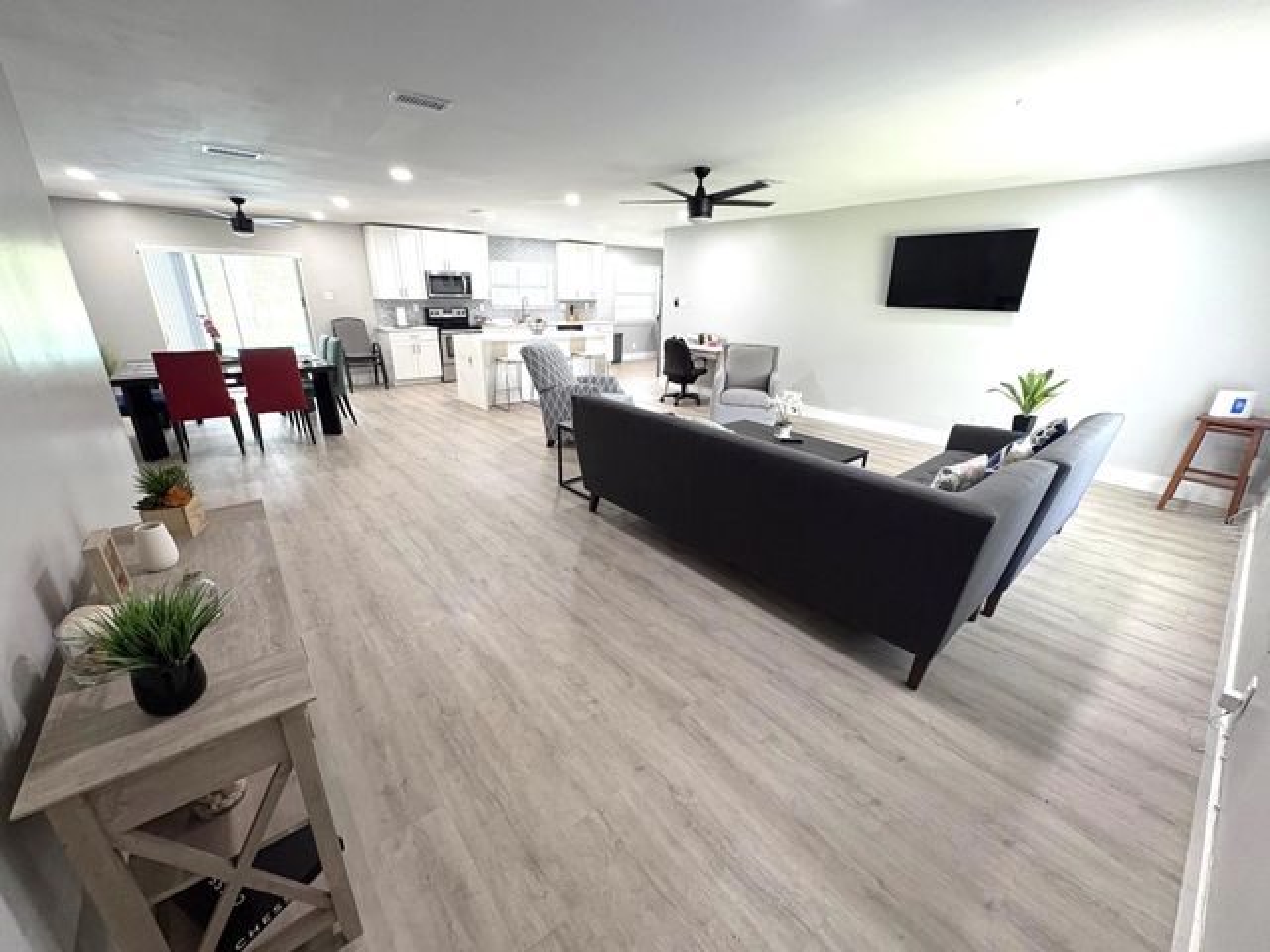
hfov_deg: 102.1
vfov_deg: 85.7
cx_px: 635
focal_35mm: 14
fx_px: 514
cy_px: 476
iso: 200
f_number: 2.2
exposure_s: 1/60
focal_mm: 2.22
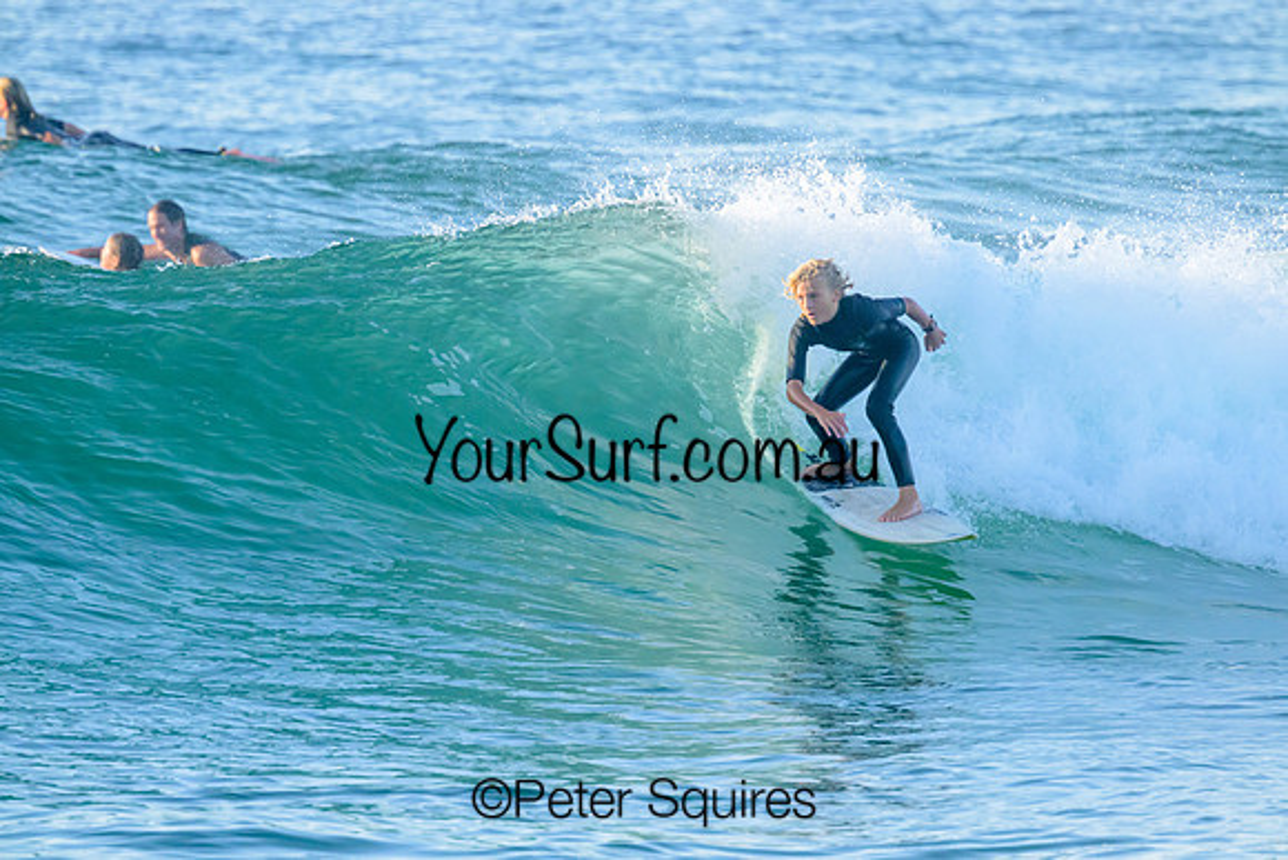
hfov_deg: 2.9
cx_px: 644
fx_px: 25049
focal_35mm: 700
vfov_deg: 2.0
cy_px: 430
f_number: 11
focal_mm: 700
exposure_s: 1/2000
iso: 3600
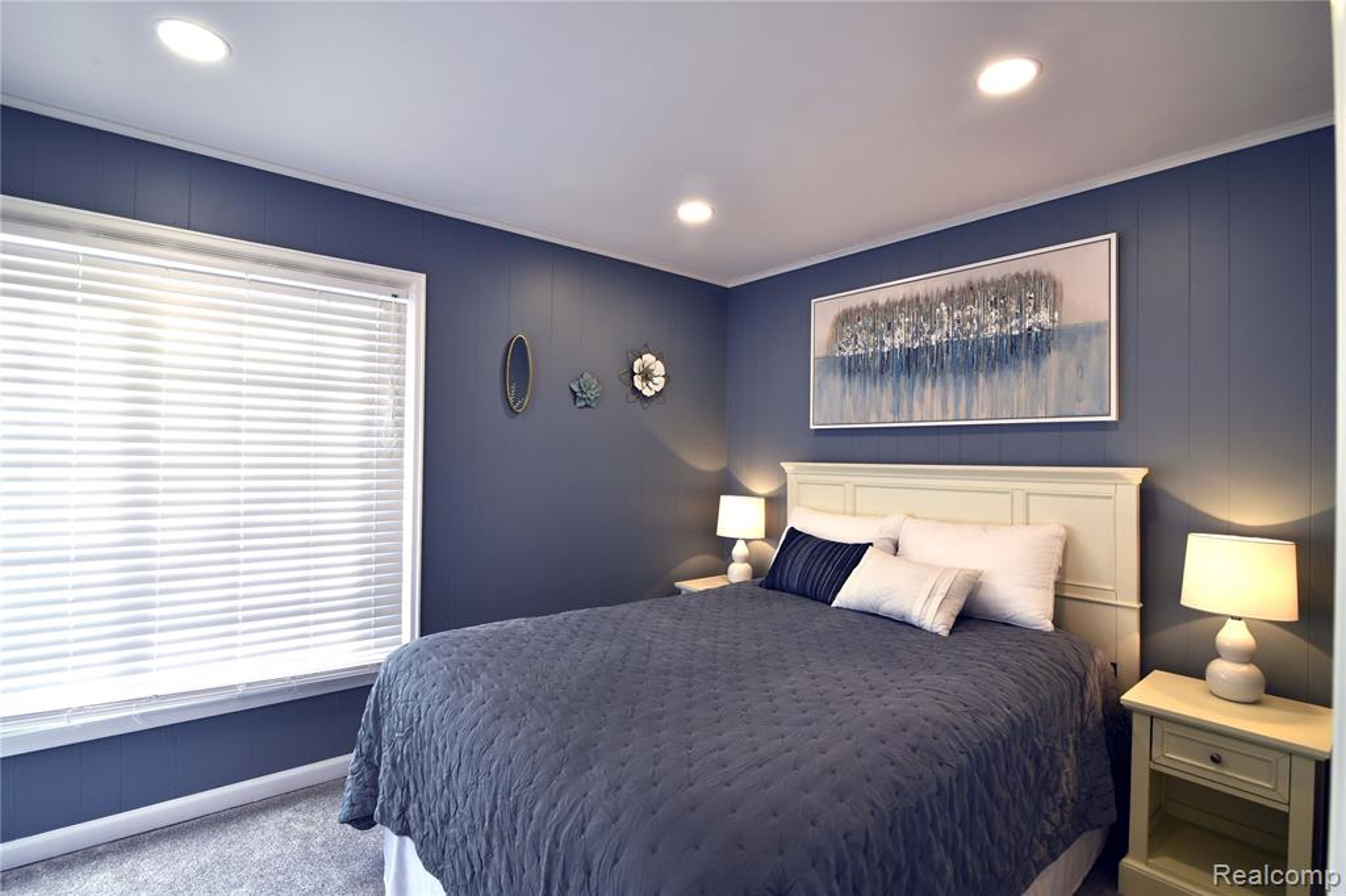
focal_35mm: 16
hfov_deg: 96.8
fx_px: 598
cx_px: 673
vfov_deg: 73.7
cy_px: 448
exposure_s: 1/20
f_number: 9
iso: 400
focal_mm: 16
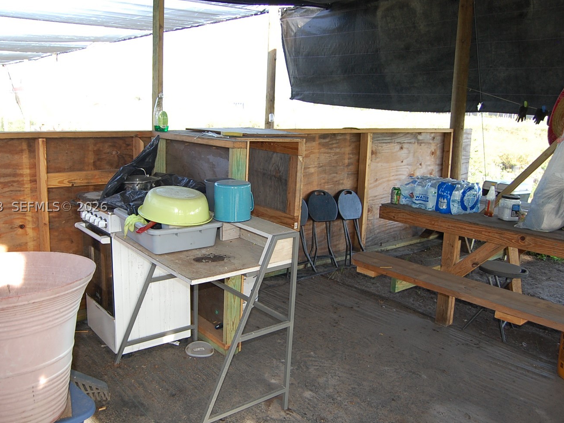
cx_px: 256
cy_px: 207
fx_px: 489
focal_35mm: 30
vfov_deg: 46.8
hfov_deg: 59.9
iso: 400
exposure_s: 1/100
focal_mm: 18
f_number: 3.5
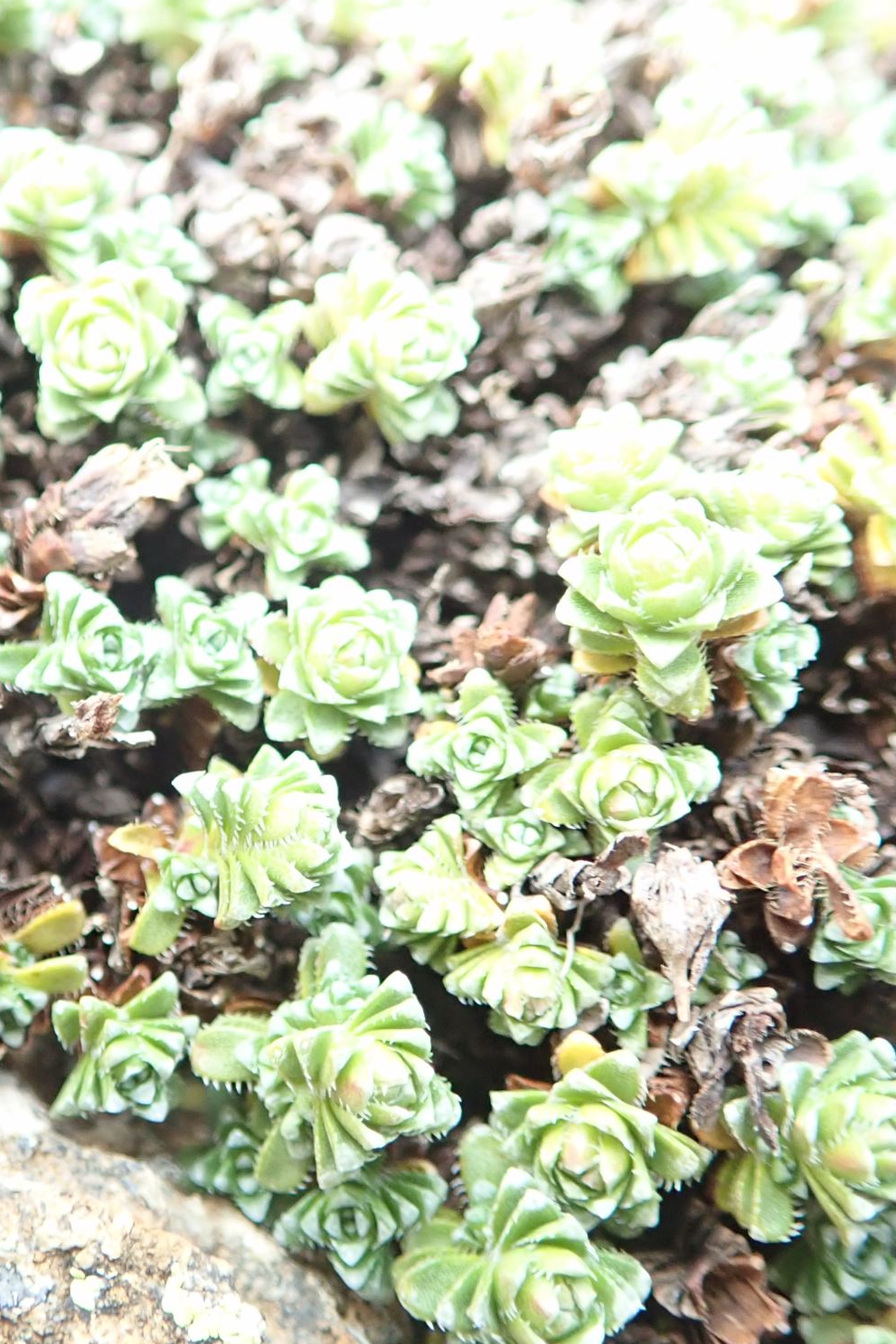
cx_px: 237
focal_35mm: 42
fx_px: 1568
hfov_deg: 31.4
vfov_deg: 46.4
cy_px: 676
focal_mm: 5.5
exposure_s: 1/125
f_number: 2.3
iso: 500
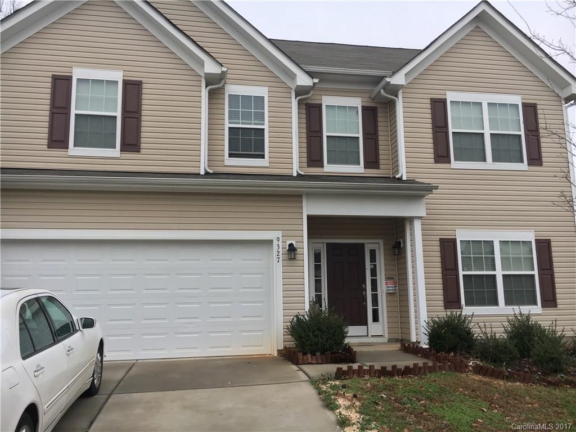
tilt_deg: +8.6
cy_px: 216
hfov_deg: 61.7
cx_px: 288
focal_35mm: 29
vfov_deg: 48.2
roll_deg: +1.9
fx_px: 483
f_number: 2.2
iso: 40
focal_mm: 4.15
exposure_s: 1/120
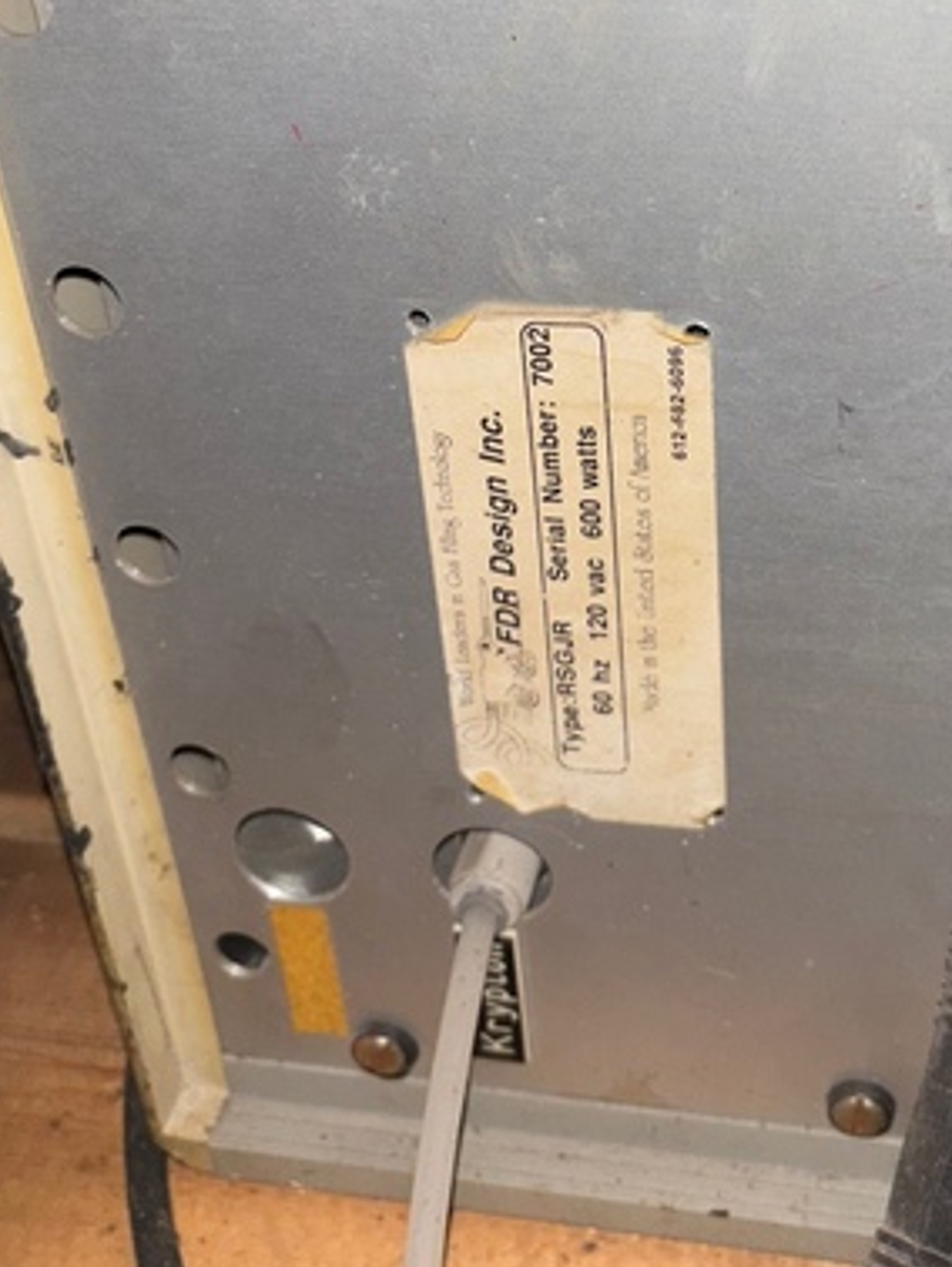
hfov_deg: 32.3
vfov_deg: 42.0
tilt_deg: -28.8
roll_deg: +1.9
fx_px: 1612
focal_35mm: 44
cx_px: 707
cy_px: 362
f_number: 1.6
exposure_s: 1/50
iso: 32
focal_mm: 5.96
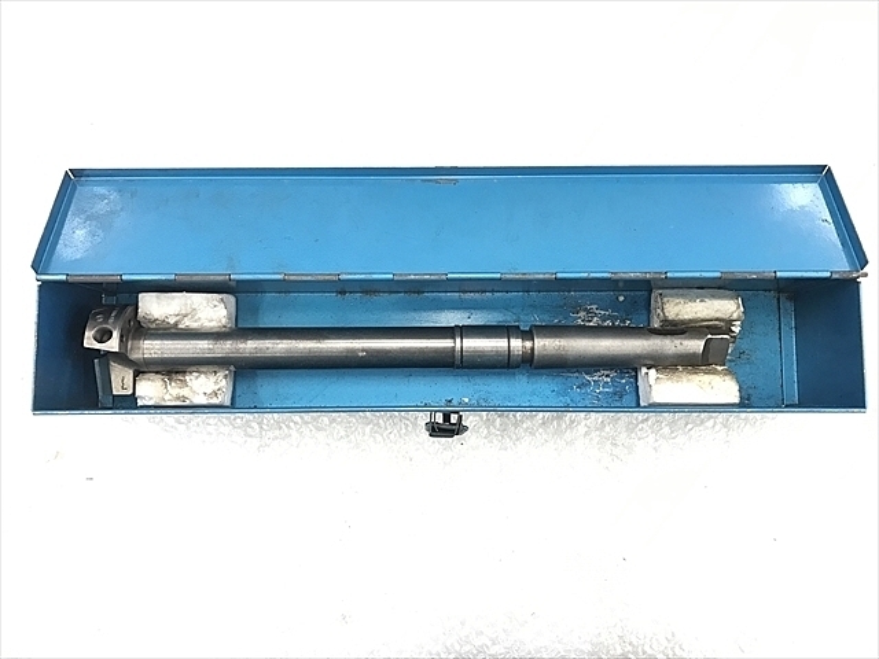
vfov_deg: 49.7
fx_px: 711
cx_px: 440
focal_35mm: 28
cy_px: 330
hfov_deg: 63.4
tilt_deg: -87.0
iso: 40
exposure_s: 1/20
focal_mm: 3.99
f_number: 1.8
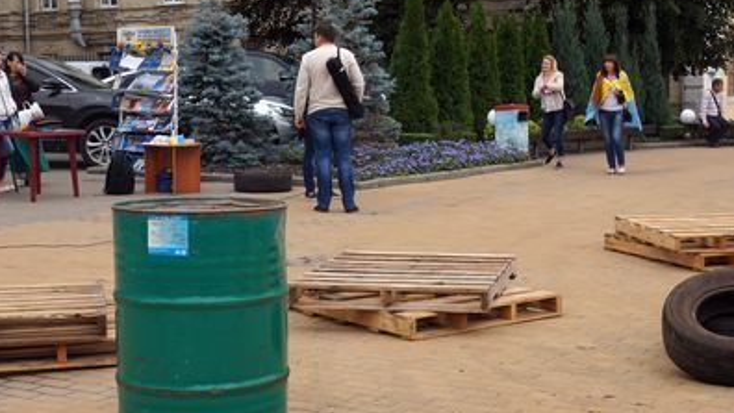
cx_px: 463
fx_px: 1188
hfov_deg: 34.2
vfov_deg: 19.7
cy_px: 195
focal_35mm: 61
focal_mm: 22
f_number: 8
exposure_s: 1/200
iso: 100
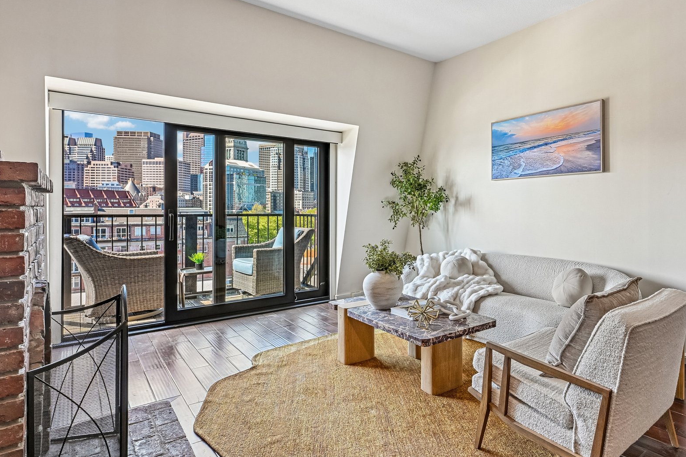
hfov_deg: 79.0
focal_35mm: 21
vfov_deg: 59.4
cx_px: 449
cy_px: 213
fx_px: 400
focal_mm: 16
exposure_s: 1/100
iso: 400
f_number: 8
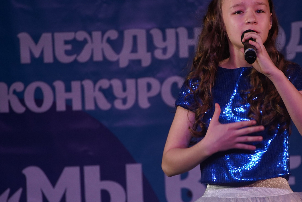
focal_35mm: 564
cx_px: 228
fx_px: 4731
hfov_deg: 3.7
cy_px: 142
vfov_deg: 2.4
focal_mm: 300
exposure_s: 1/250
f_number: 6.3
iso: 1600
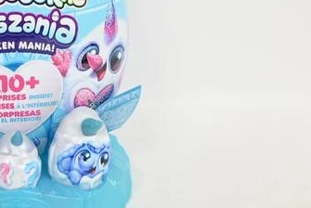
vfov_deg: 18.3
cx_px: 14
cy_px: 38
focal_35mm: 74
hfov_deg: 26.1
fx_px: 640
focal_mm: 23
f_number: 4.2
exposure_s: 1/160
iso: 400
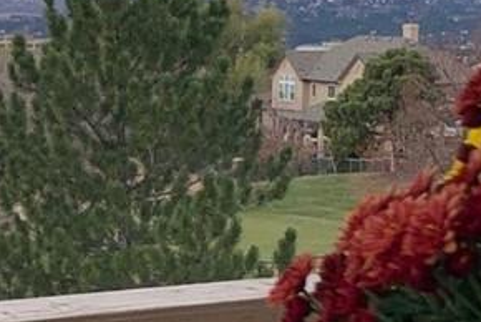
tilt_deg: -8.1
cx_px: -33
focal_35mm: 149
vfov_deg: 9.2
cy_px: 256
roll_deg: -0.3
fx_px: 1993
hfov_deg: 13.5
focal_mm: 4.25
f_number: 1.8
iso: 25
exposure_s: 1/822
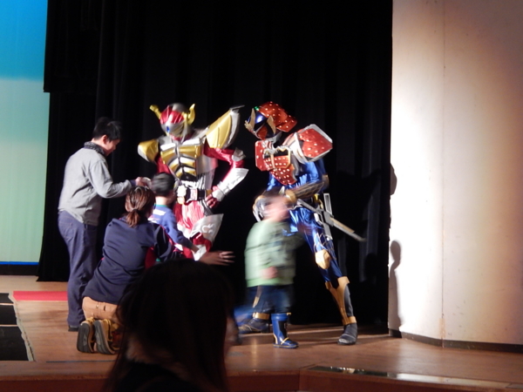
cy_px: 196
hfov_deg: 33.2
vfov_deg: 25.2
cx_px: 262
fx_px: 876
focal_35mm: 58
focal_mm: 10.4
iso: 400
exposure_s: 1/8
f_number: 4.6
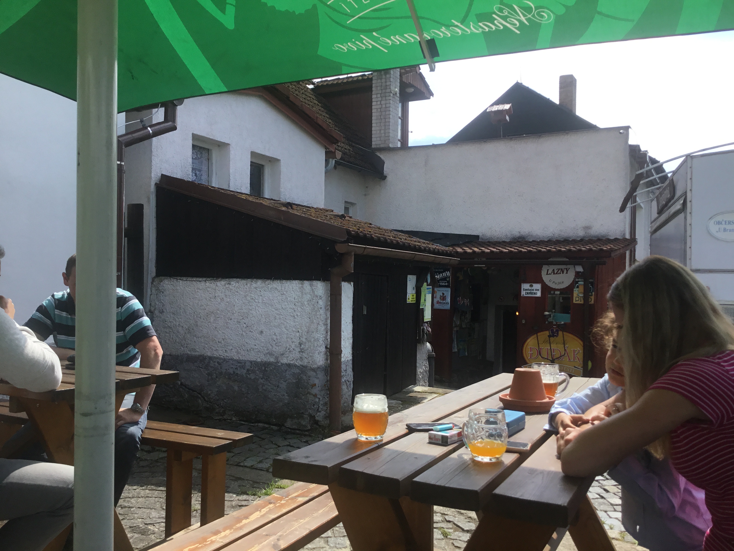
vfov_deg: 45.4
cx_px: 367
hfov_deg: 58.4
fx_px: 657
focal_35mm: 31
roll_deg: +1.3
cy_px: 276
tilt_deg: +1.0
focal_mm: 3.3
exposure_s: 1/895
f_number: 2.4
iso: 25
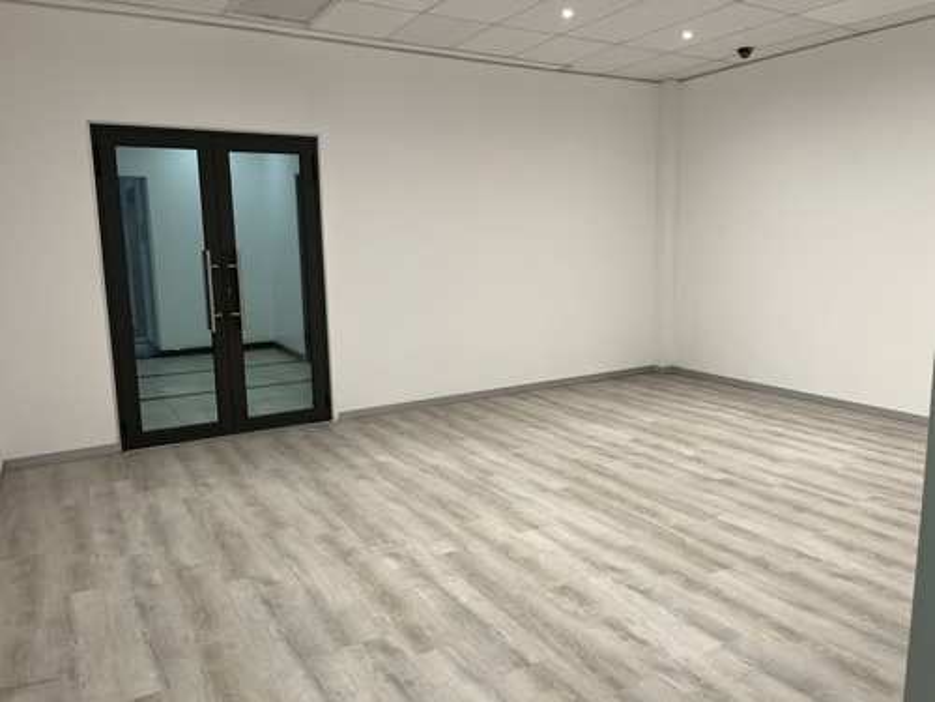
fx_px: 702
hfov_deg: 67.3
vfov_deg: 53.1
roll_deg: +0.5
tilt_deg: -8.9
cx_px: 468
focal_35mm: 26
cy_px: 351
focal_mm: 5.1
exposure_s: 1/100
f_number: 1.6
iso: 125
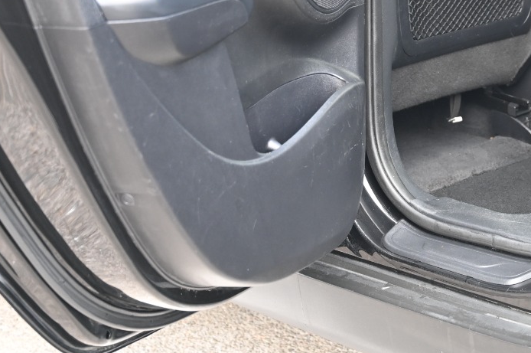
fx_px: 1517
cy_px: -47
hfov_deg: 19.6
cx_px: 451
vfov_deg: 13.0
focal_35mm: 103
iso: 900
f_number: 4
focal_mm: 44
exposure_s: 1/125
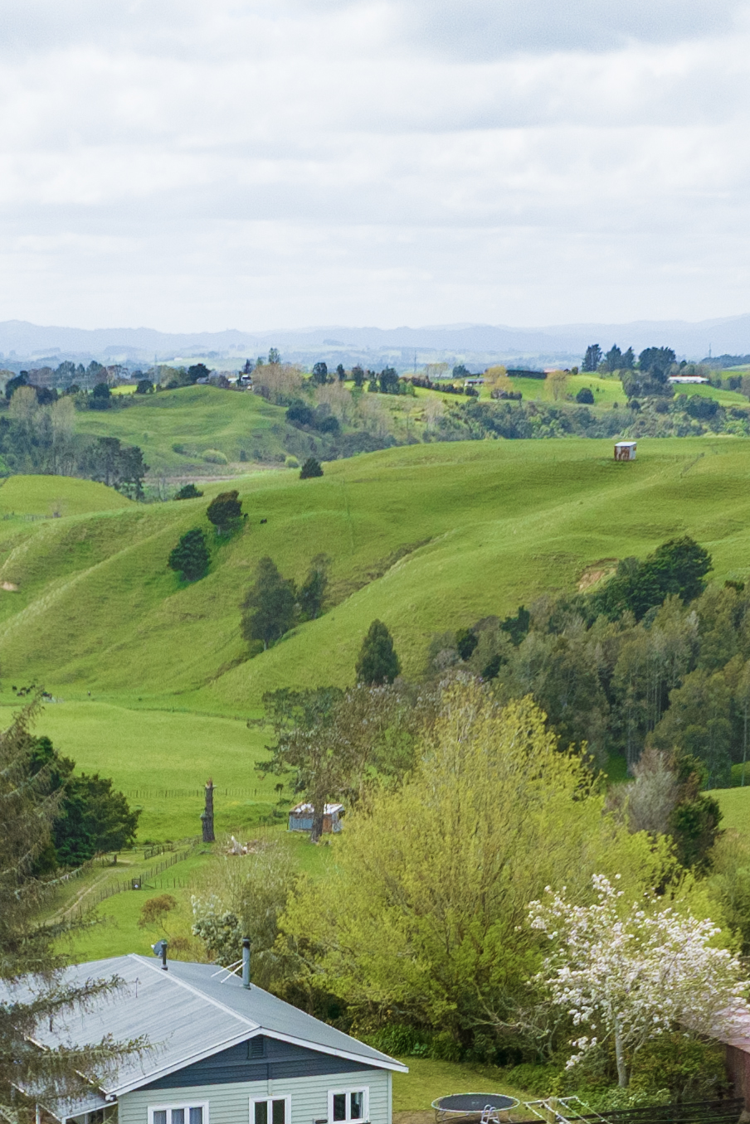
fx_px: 3031
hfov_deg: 14.1
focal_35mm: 97
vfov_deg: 20.2
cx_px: 269
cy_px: 1193
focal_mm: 12.29
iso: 210
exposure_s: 1/3200
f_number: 2.8
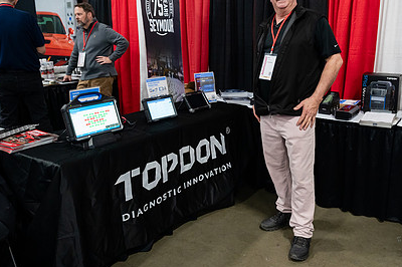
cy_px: 104
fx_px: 391
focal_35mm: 35
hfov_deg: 53.8
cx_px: 252
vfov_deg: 37.6
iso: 2500
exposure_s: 1/200
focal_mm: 24
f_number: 3.2
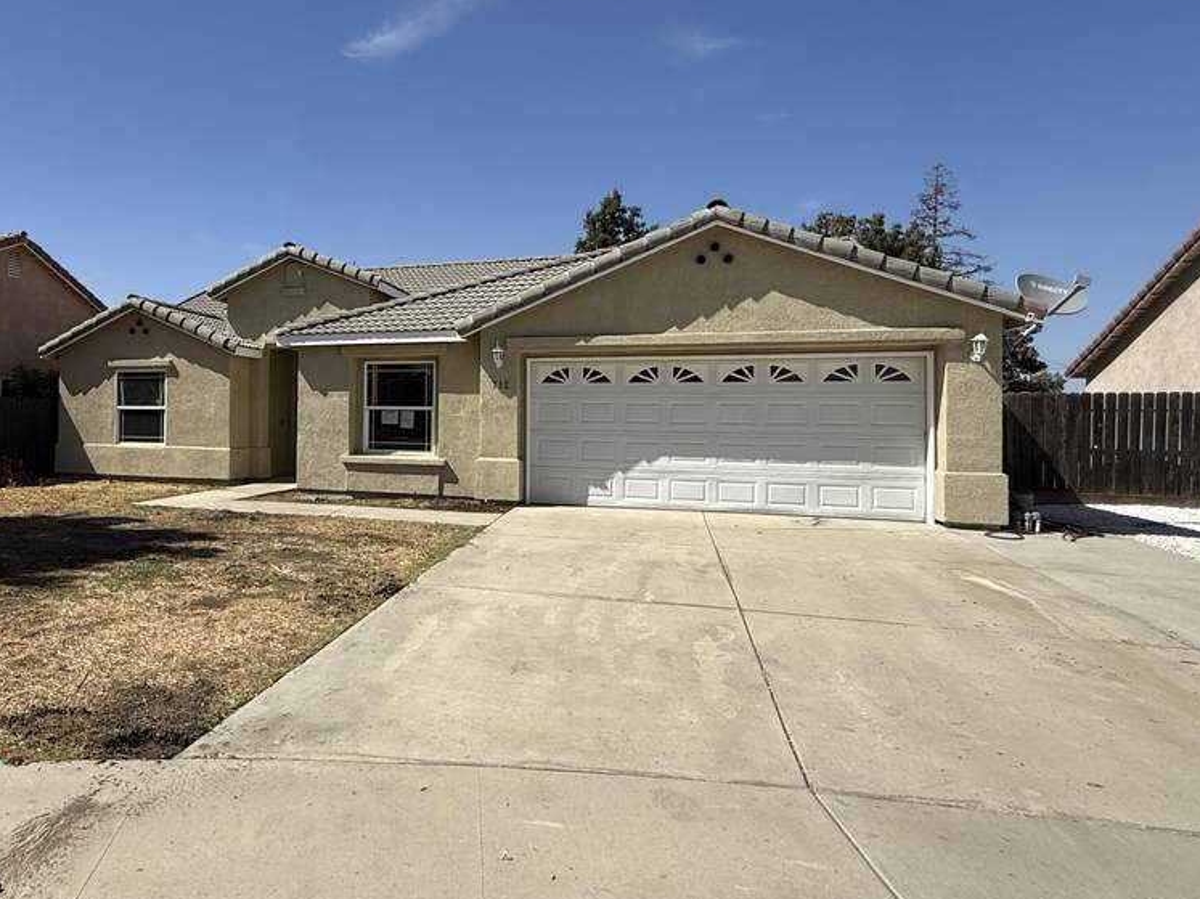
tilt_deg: +1.9
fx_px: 832
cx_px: 344
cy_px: 409
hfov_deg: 68.3
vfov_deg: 56.7
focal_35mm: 24
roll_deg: -1.9
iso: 50
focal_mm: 2.22
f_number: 2.2
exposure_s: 1/3663
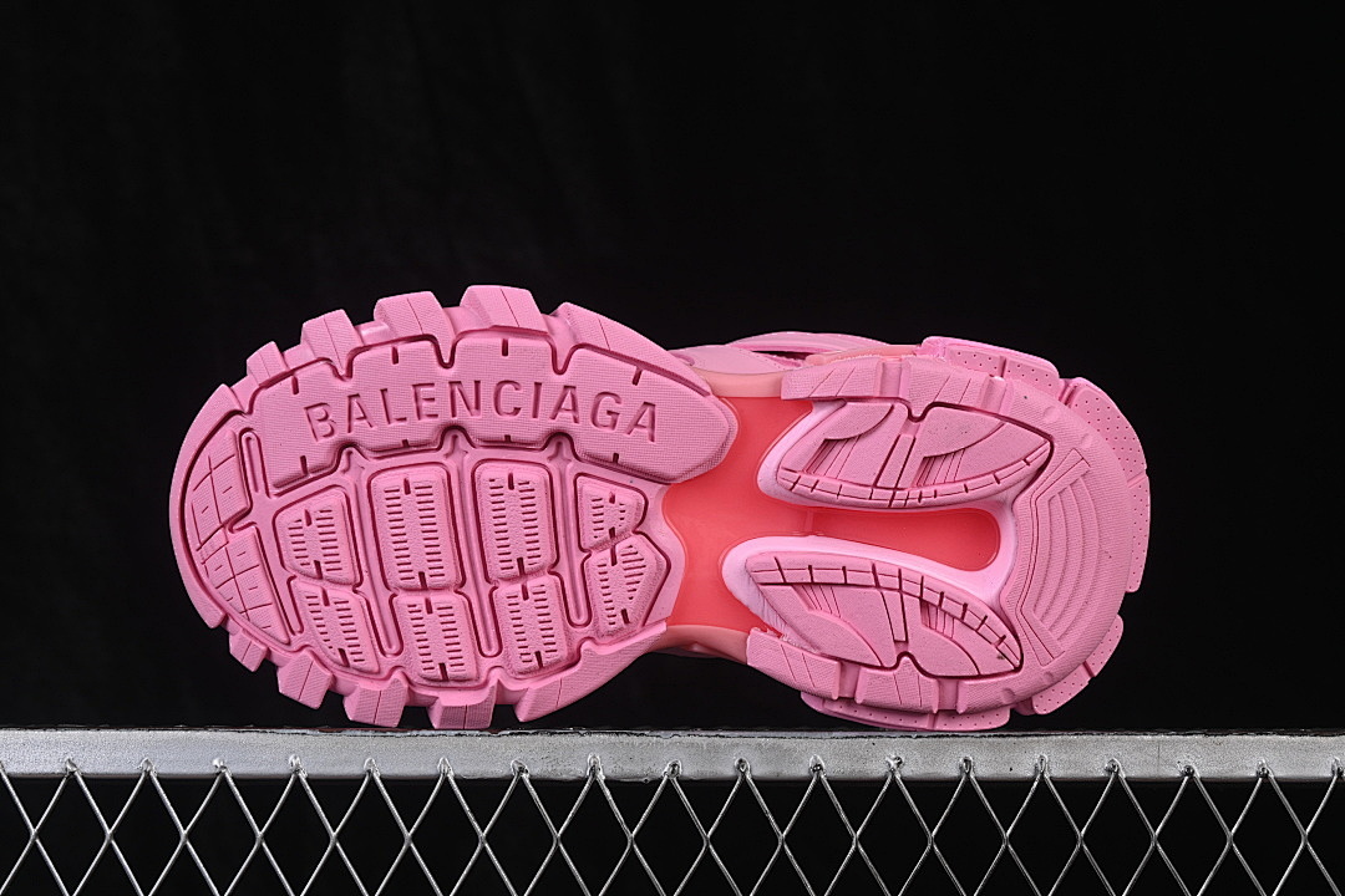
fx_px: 2802
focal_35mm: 75
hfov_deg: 27.0
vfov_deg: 18.2
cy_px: 448
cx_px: 672
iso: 160
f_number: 8
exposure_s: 1/80
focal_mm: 50
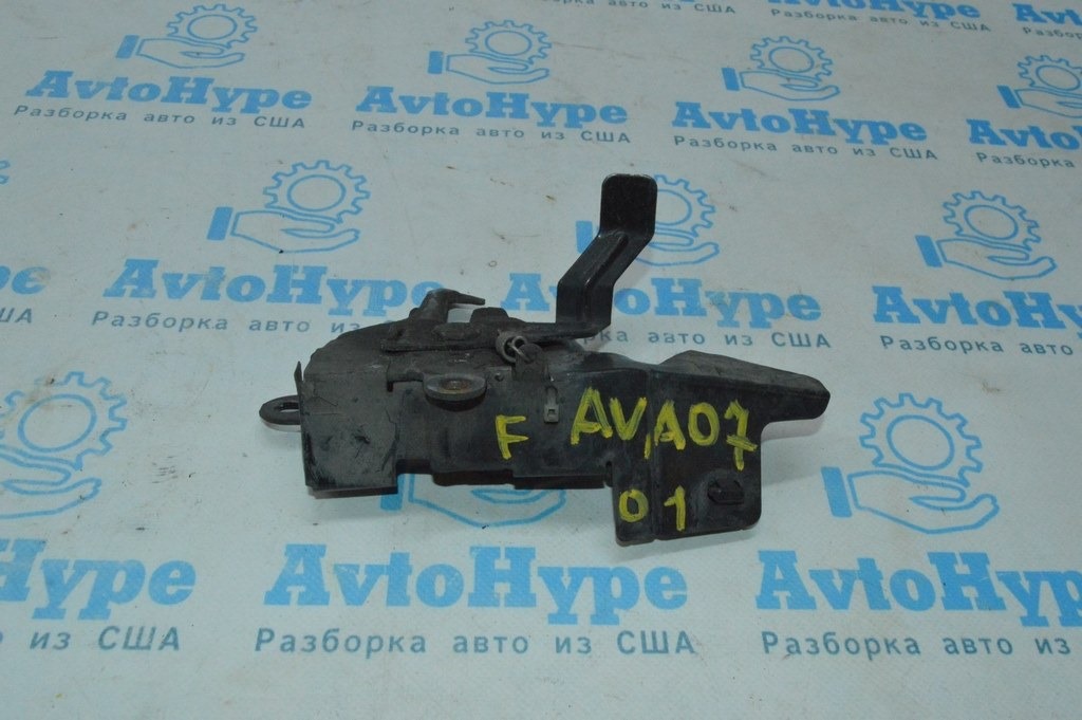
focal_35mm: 33
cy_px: 360
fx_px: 991
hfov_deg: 57.3
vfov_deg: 39.9
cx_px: 541
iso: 5000
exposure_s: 1/200
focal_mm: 22
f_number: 16
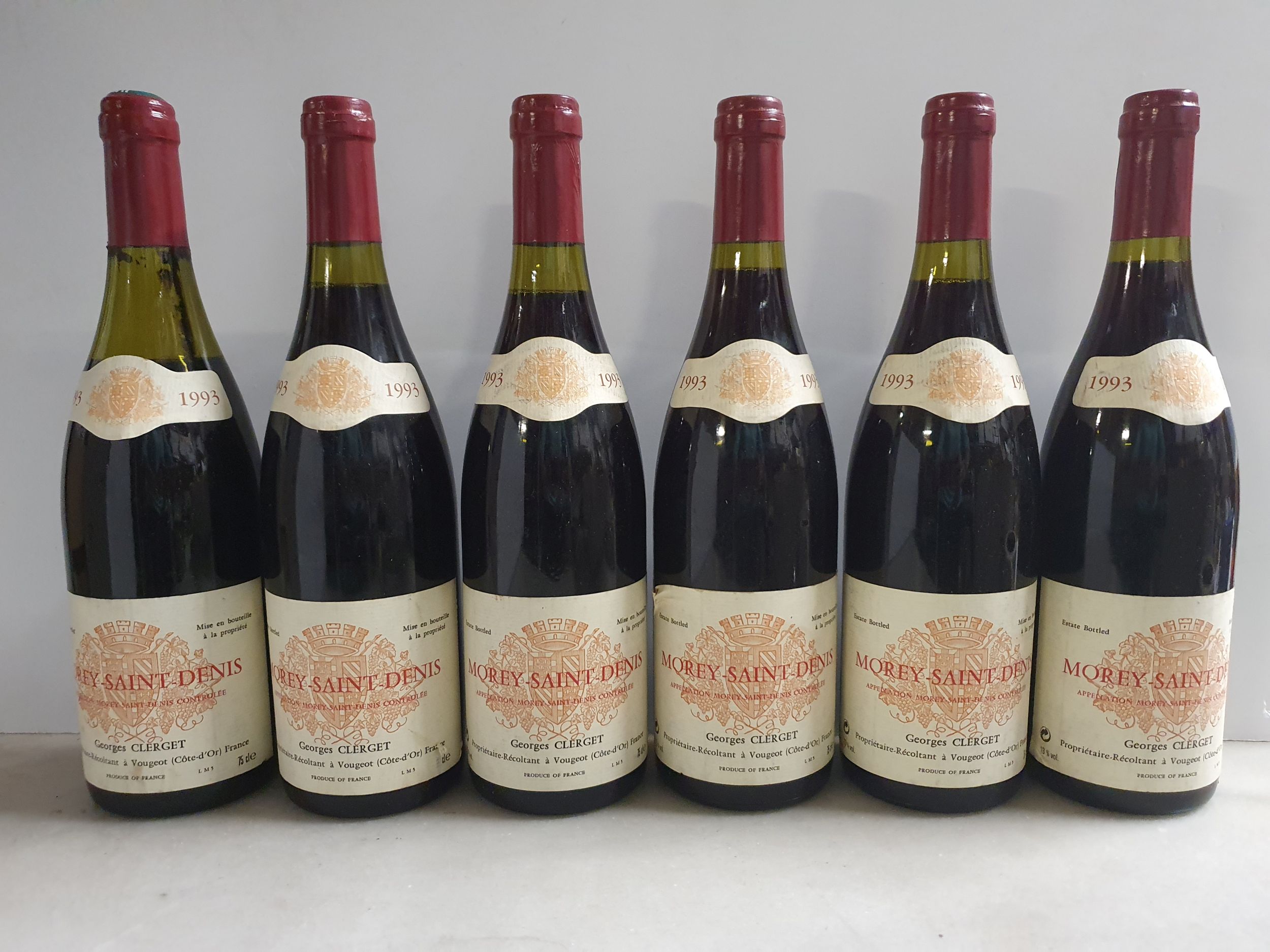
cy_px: 476
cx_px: 635
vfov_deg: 53.1
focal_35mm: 26
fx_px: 954
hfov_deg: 67.3
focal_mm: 4.32
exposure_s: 1/50
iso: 500
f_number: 1.5
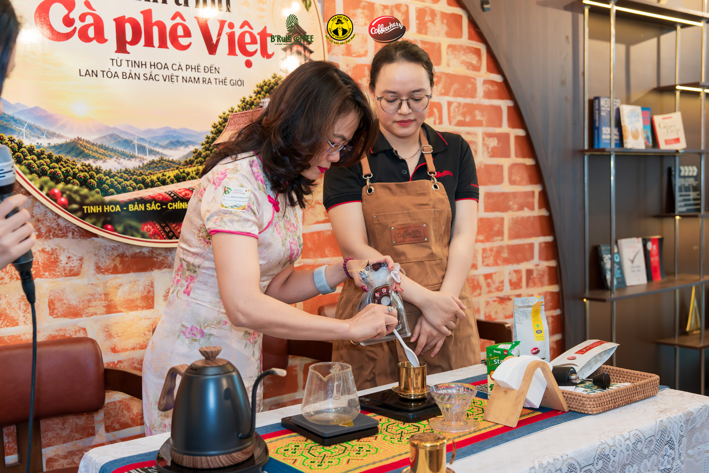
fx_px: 807
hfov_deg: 47.4
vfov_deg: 32.6
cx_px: 354
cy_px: 236
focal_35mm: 41
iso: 1600
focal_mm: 41
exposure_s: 1/125
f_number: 4.5
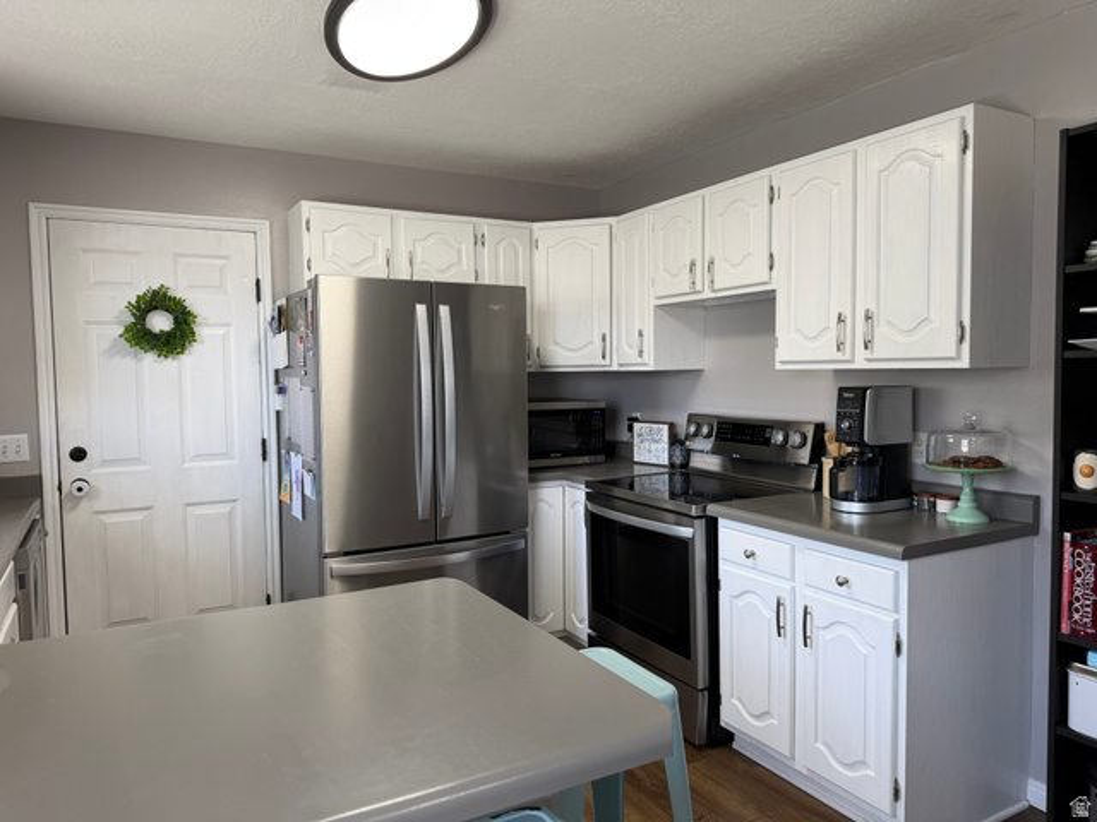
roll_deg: +1.8
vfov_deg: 56.8
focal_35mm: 24
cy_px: 411
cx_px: 548
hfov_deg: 71.6
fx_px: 761
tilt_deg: -3.0
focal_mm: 6.76
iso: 100
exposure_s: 1/120
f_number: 1.78
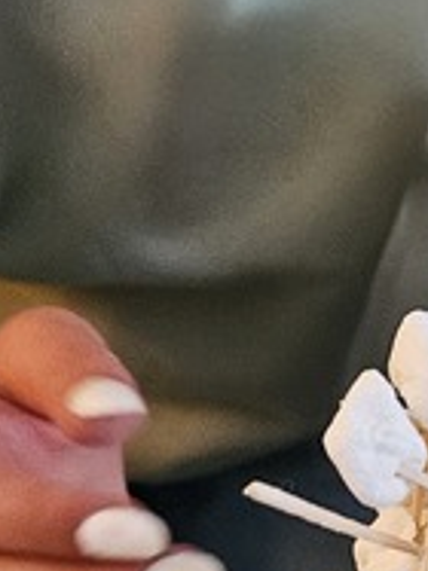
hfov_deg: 11.3
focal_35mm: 126
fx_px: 2080
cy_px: 763
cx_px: 648
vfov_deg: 14.9
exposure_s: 1/40
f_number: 1.8
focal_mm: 5.4
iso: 500
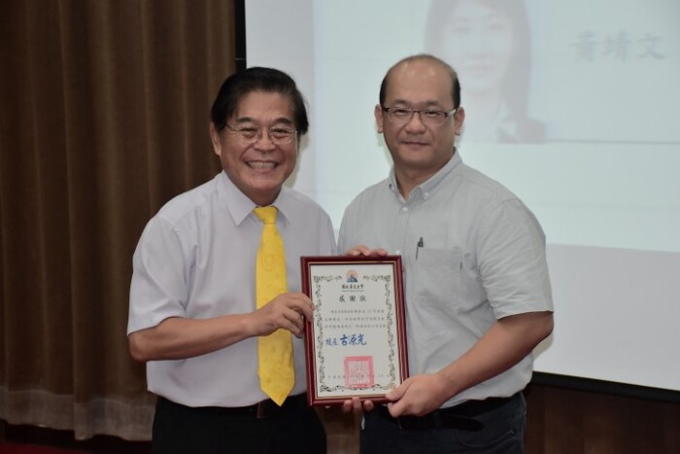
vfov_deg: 14.7
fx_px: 1757
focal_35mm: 93
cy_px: 227
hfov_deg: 21.9
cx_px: 340
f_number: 5.6
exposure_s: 1/125
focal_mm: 62
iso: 1600
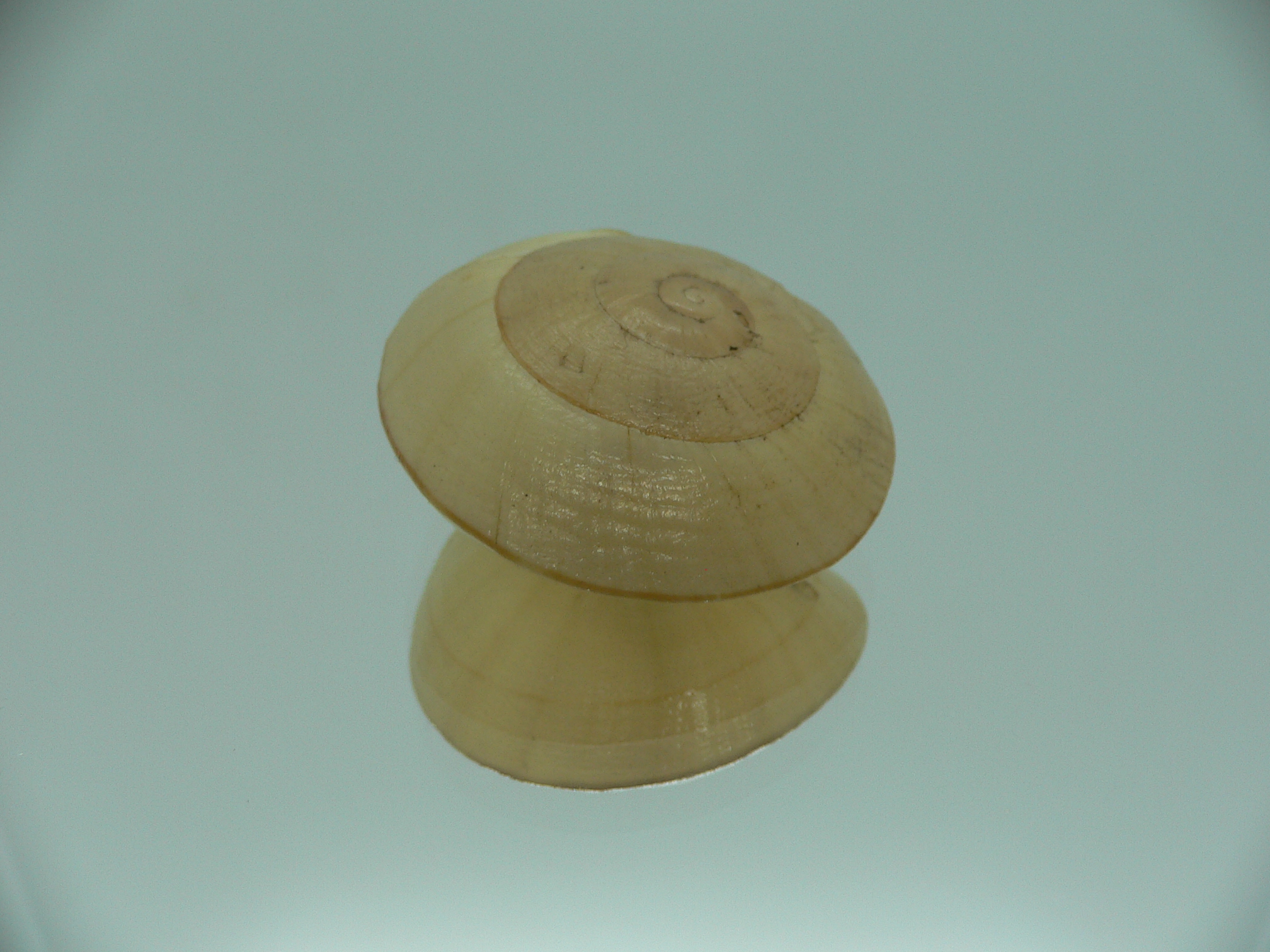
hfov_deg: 52.6
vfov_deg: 40.7
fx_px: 1284
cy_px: 476
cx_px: 635
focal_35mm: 35
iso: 80
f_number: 2.8
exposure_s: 1/60
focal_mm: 4.6
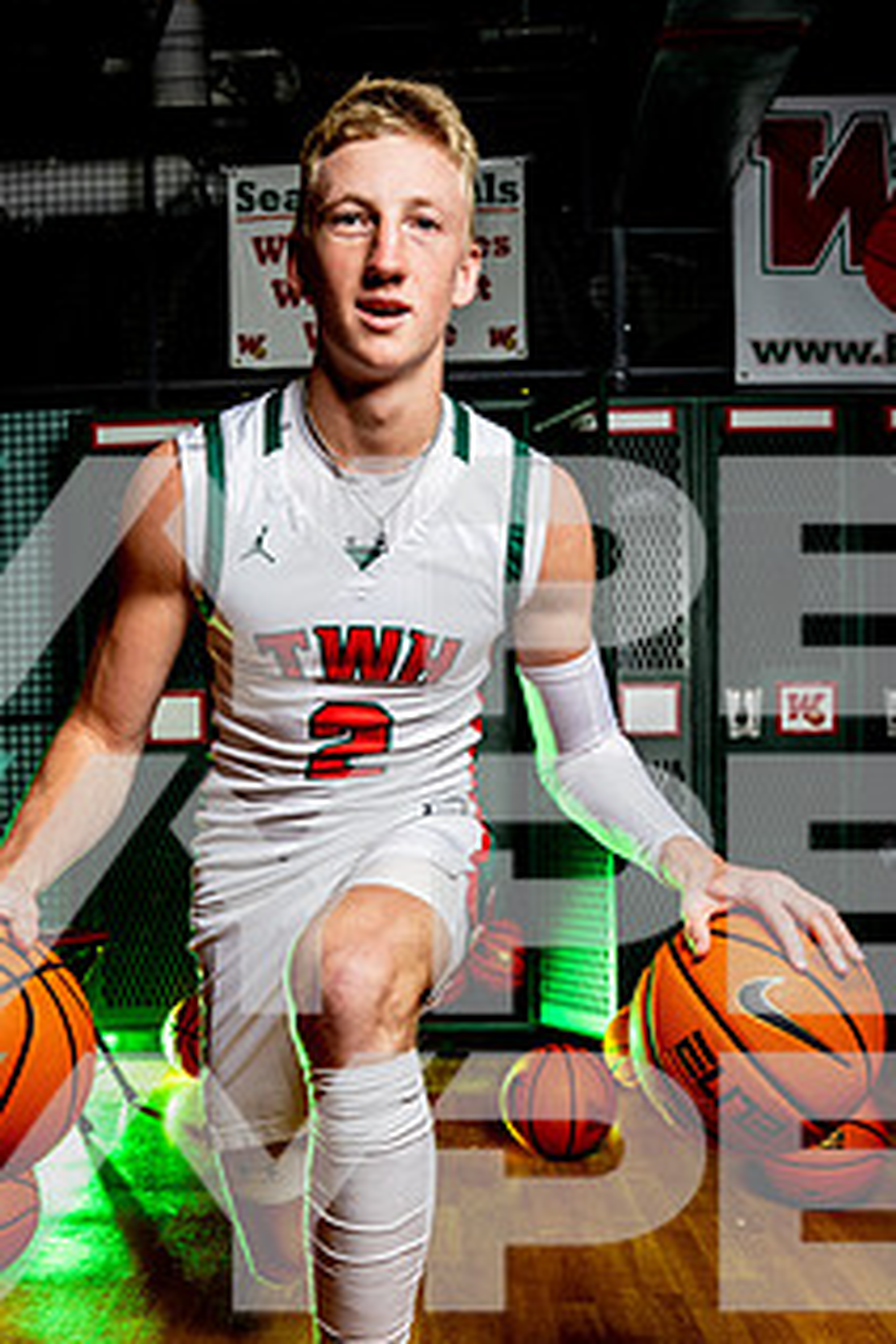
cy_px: 888
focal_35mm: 34
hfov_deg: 38.8
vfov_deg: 54.7
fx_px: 1269
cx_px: 385
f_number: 5
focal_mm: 24
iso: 200
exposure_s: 1/200
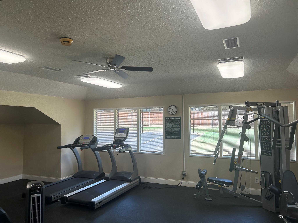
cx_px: 149
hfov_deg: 67.3
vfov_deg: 53.1
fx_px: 224
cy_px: 112
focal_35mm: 26
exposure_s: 1/241
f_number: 1.5
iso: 40
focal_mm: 5.7
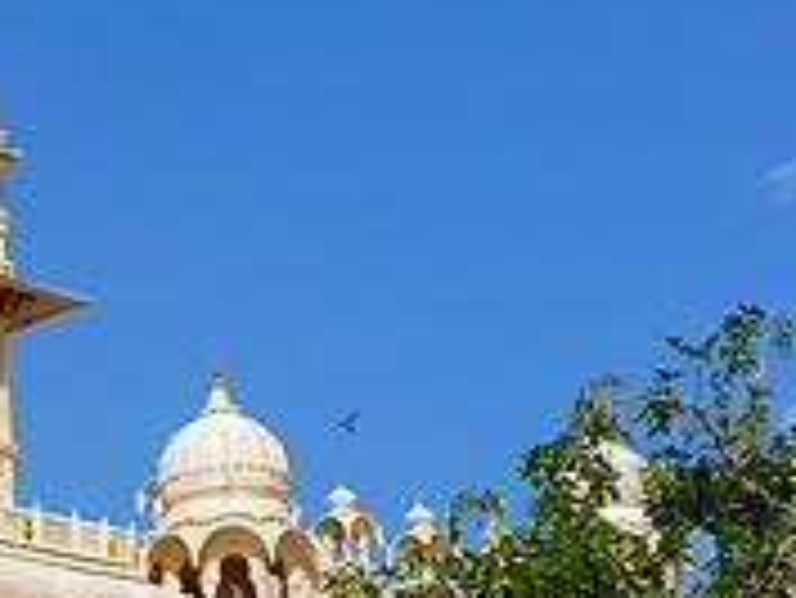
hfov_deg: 13.4
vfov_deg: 10.2
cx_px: -31
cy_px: 306
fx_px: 3337
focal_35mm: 145
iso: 80
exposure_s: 1/640
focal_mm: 6.5
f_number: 5.6
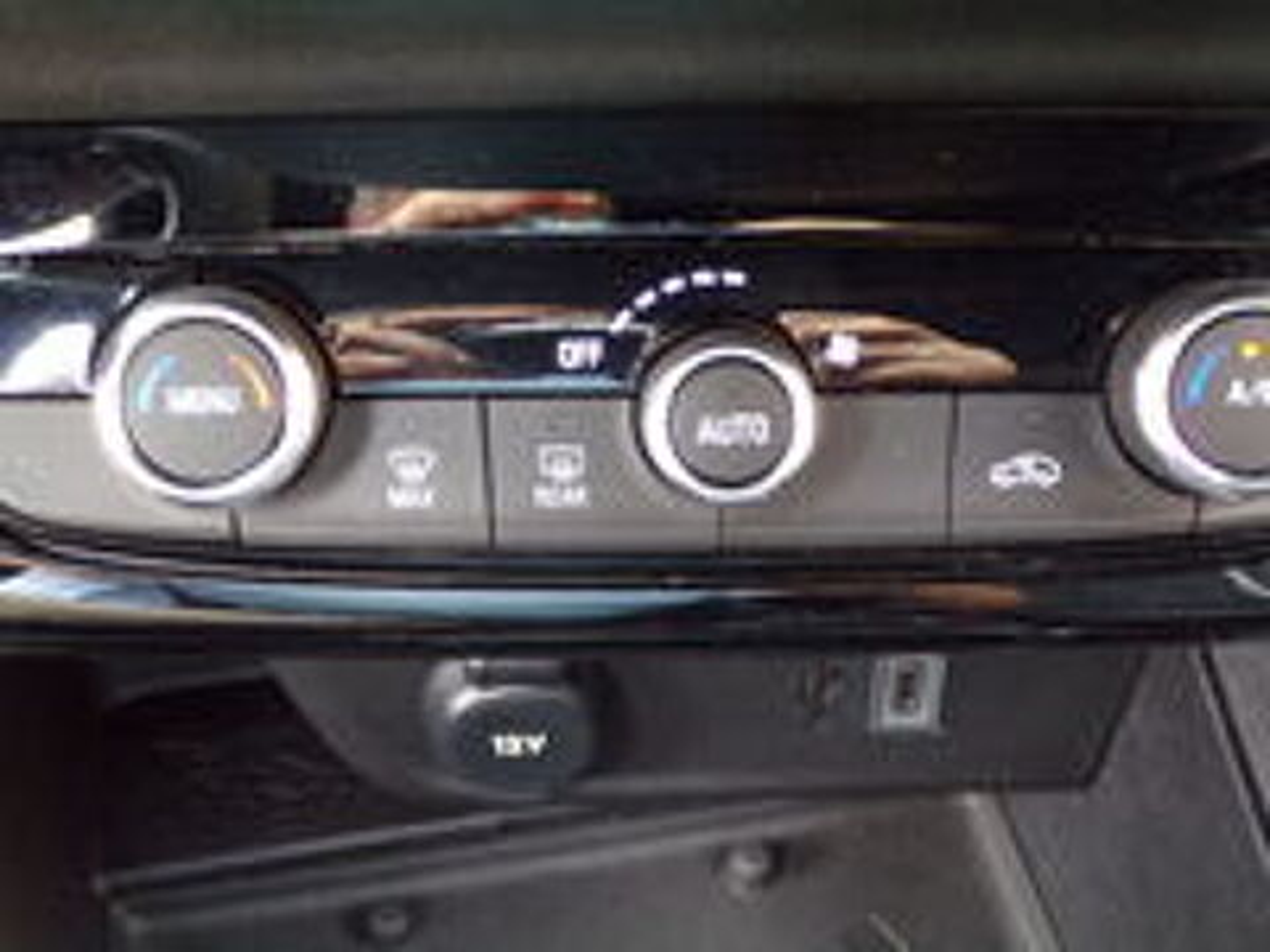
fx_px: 1798
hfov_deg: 38.9
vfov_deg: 29.7
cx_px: 635
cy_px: 476
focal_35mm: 49
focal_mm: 8.7
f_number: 3.5
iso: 266
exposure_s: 1/17
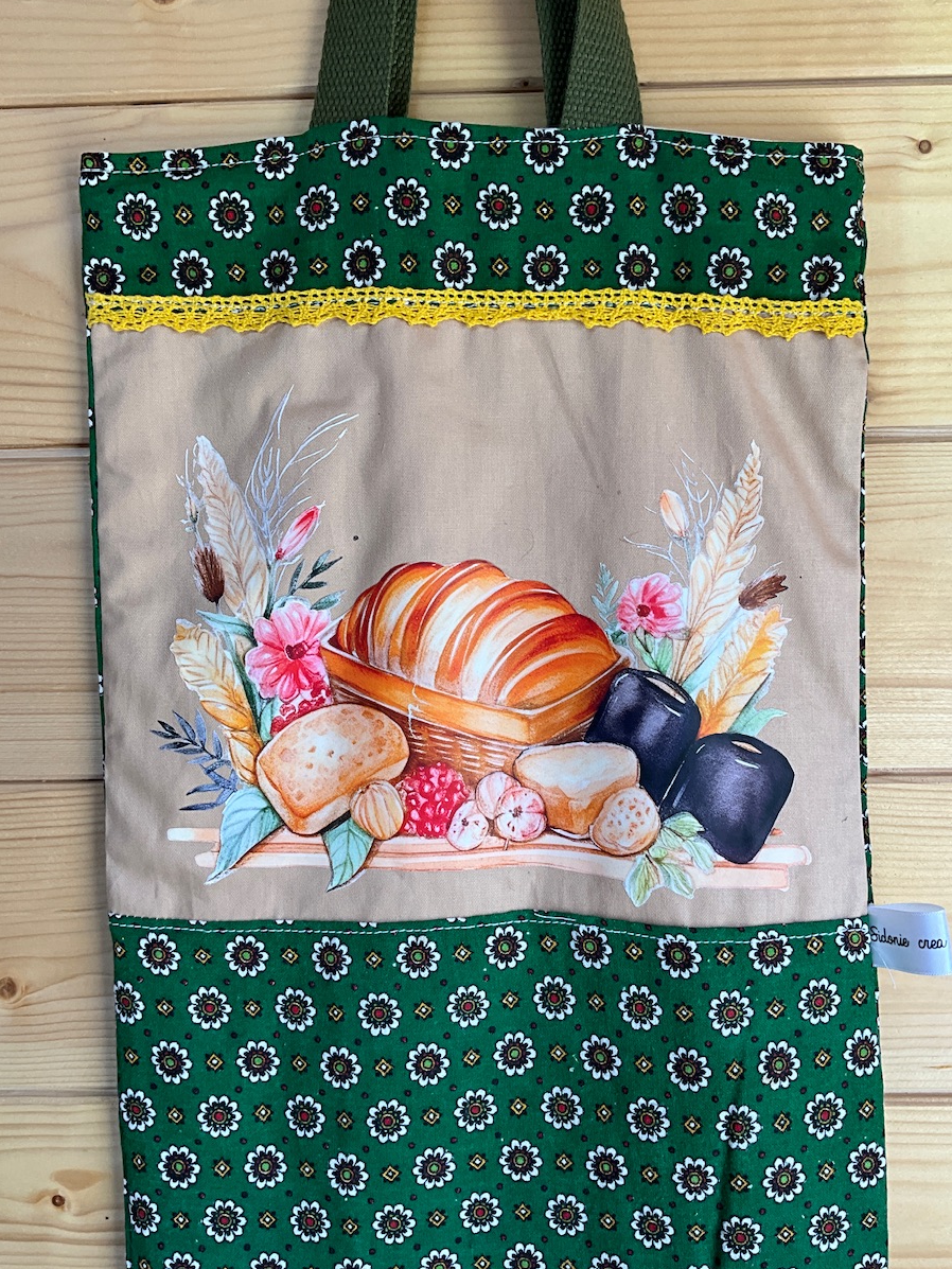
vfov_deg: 58.3
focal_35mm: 31
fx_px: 1137
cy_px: 594
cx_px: 505
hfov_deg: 45.4
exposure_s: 1/100
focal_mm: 3
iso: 32
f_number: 1.8
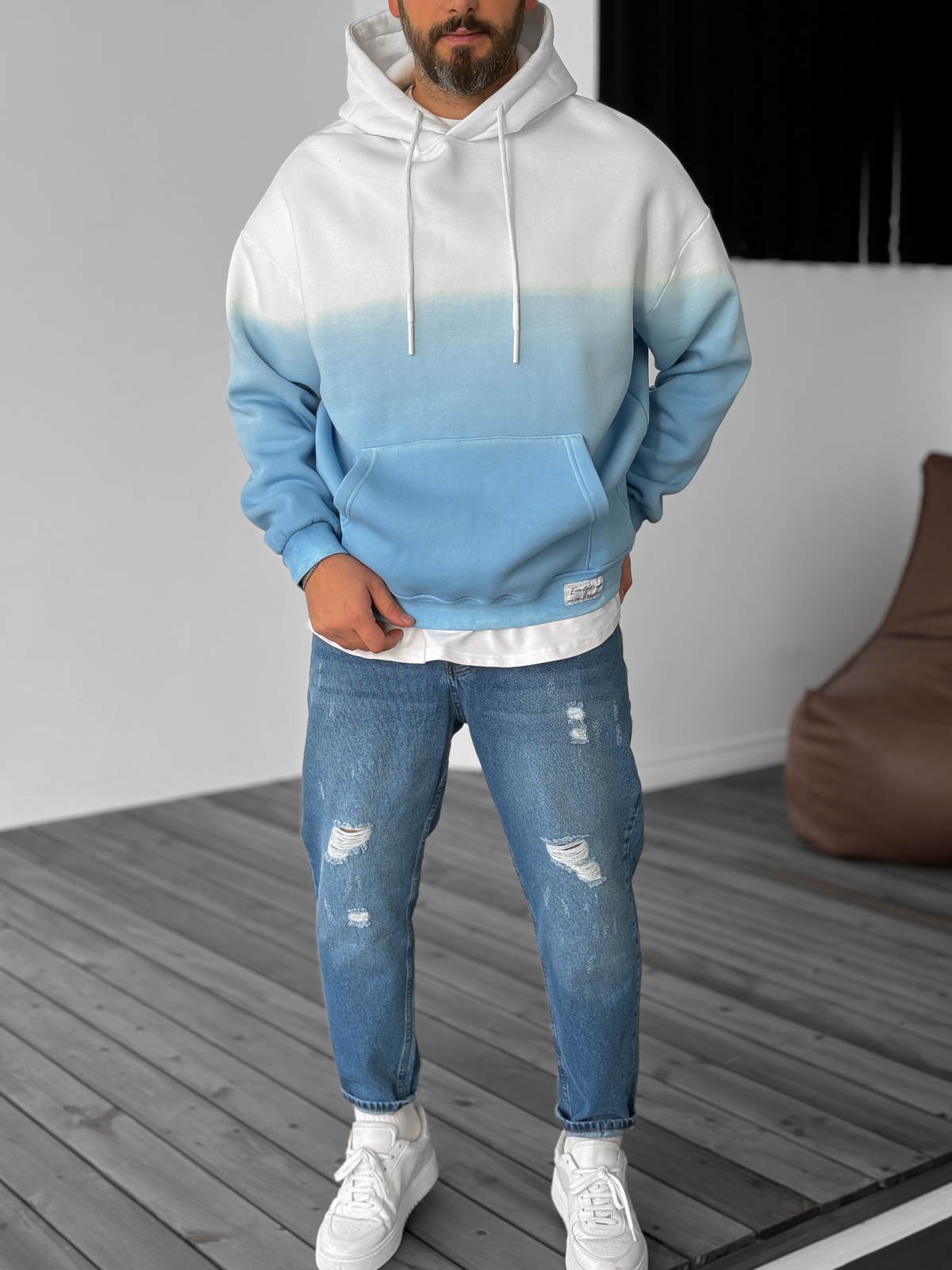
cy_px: 635
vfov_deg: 39.7
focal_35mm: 48
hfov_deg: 30.3
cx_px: 476
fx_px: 1760
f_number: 1.8
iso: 64
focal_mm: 6.86
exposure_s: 1/190
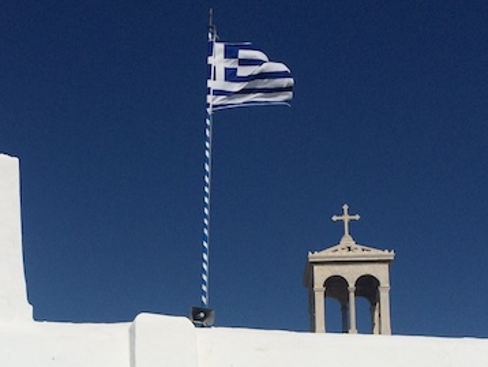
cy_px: 468
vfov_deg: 17.2
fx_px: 1143
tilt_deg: +9.0
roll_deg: +1.2
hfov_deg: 24.0
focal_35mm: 81
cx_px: 169
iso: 32
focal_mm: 4.15
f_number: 2.2
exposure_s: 1/10309
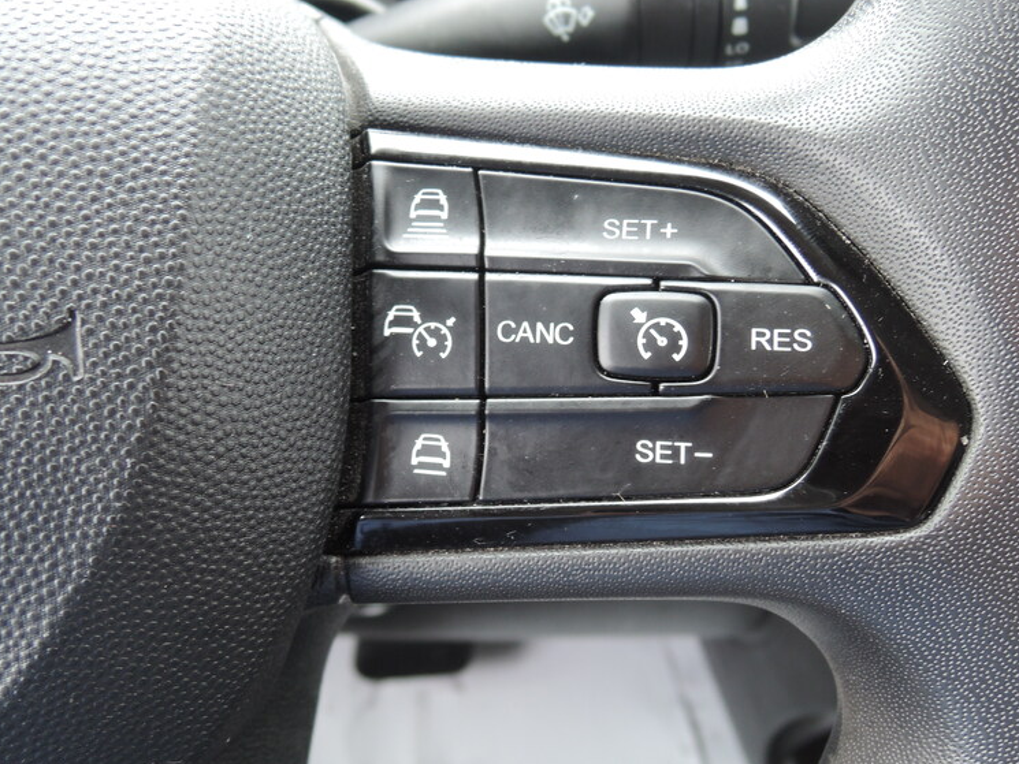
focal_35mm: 33
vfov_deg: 43.0
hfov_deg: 55.3
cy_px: 385
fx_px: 972
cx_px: 503
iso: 110
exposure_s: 1/30
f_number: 2.8
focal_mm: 5.1
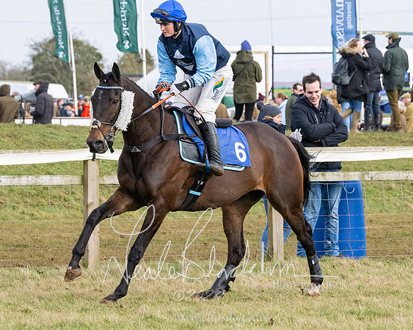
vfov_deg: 5.3
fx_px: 3590
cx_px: 198
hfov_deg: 6.6
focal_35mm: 294
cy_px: 192
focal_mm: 110
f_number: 5
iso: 800
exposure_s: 1/1600
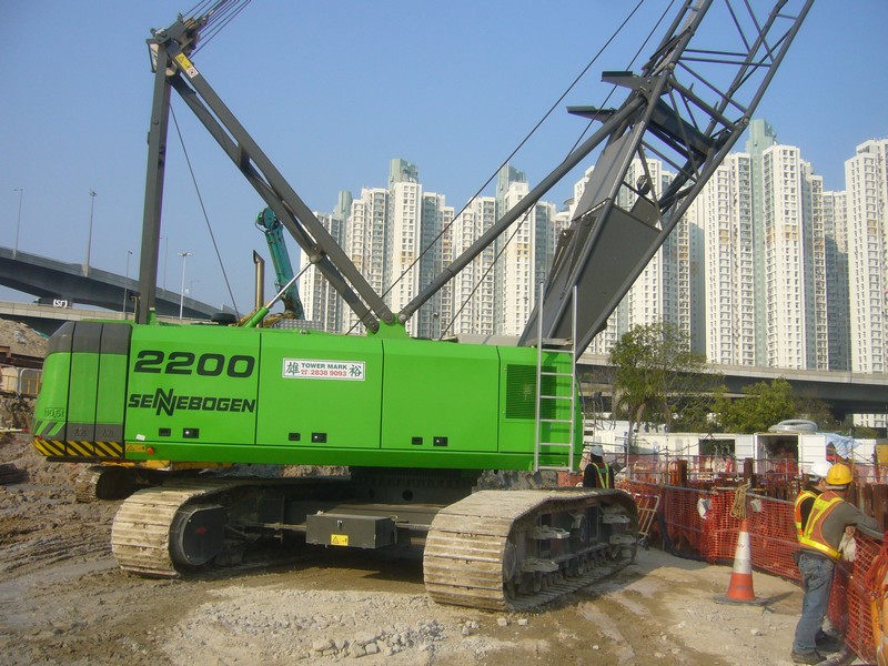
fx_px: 898
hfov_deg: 52.6
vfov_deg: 40.7
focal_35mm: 35
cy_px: 333
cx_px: 444
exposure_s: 1/500
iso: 100
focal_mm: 5.8
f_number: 5.6
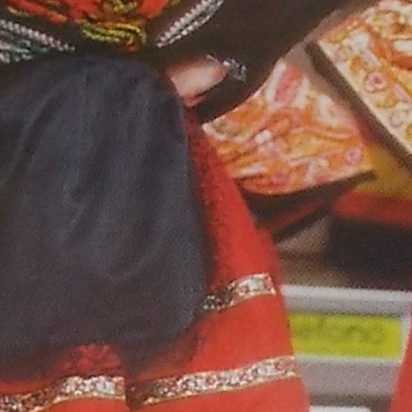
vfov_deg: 10.7
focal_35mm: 163
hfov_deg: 10.6
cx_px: 405
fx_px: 2195
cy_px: 237
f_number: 3.3
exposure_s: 1/30
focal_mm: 4.1
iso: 200
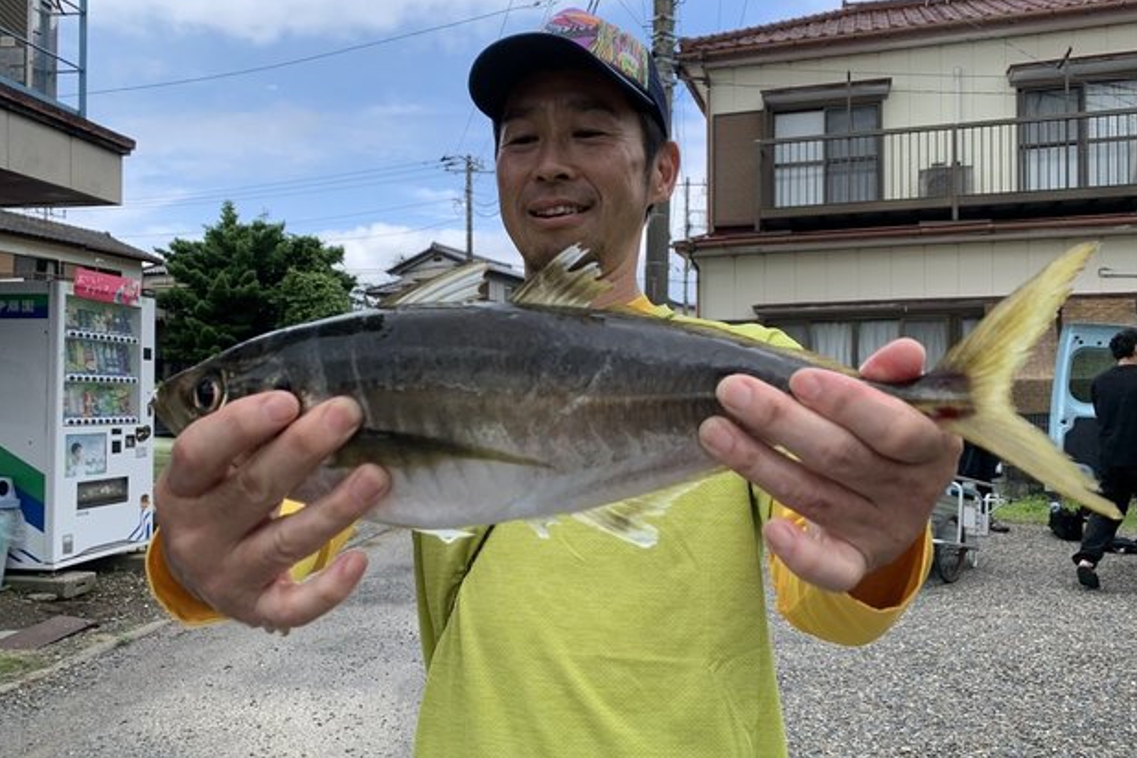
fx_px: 884
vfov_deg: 46.4
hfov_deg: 65.5
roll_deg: +0.4
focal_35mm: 28
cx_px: 583
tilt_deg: -1.3
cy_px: 377
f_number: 1.8
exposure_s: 1/727
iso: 25
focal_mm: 4.25
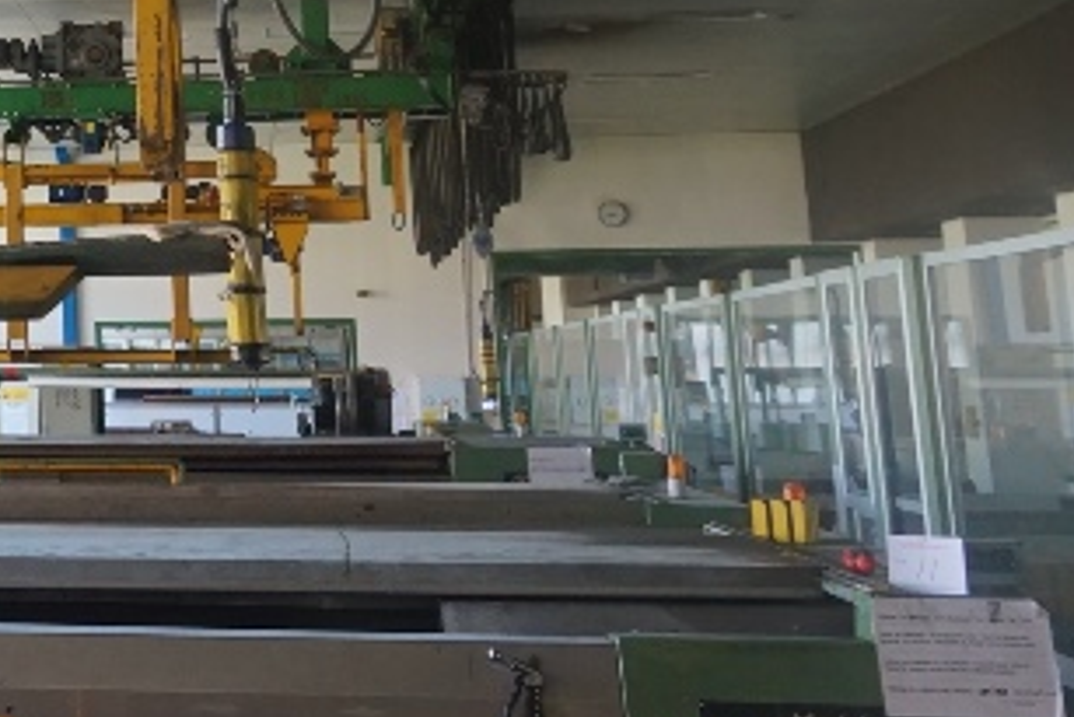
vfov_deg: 16.2
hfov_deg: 22.8
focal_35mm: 80
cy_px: -222
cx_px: -297
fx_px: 2388
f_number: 4
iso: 500
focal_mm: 16
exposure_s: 1/60
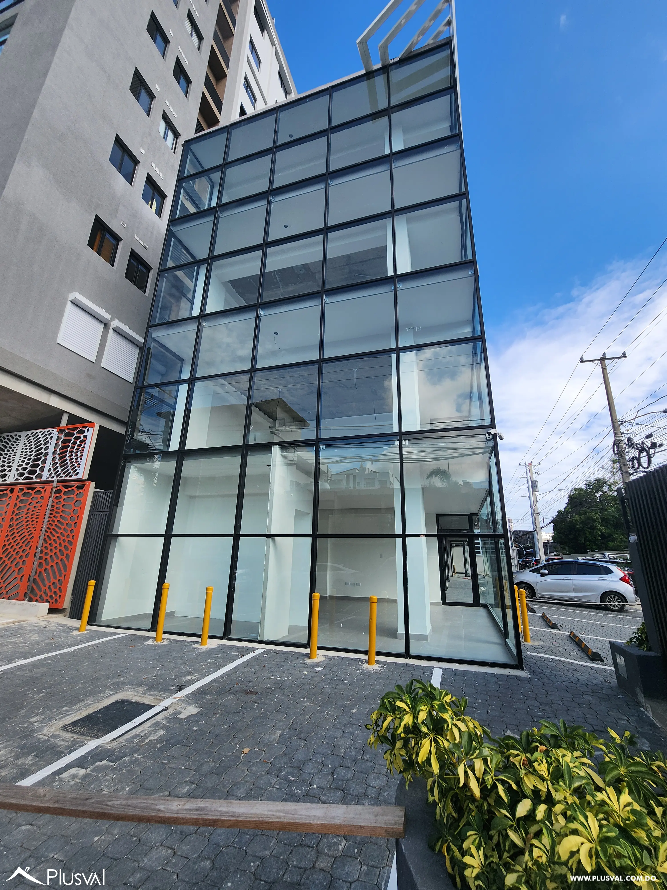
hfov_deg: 89.9
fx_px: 334
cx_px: 334
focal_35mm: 13
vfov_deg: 106.2
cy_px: 445
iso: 50
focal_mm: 2.2
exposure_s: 1/1047
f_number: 2.2
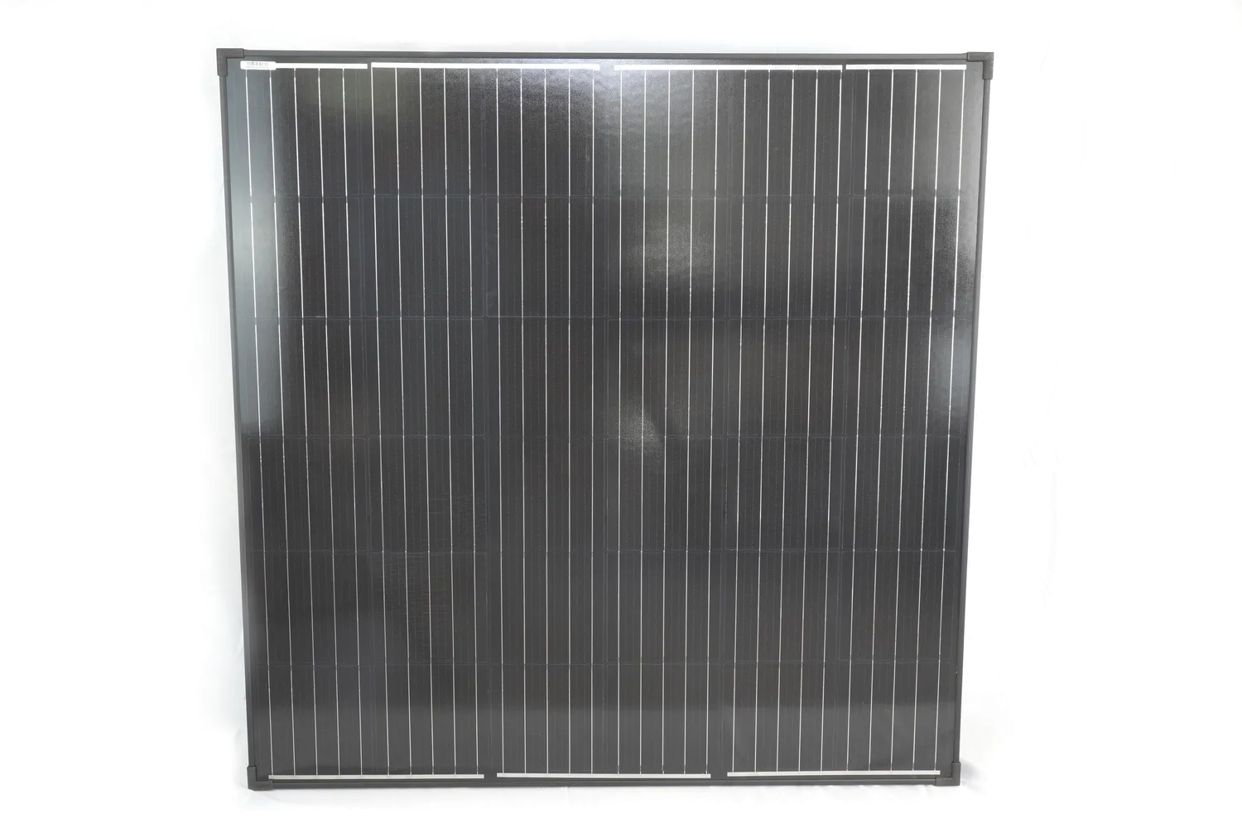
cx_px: 621
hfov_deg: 46.4
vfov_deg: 31.9
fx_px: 1449
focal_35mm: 42
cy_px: 414
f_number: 11
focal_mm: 28
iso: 100
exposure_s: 1/4
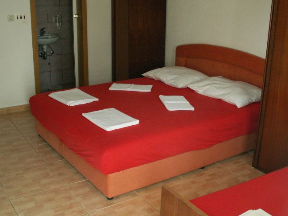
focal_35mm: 43
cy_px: 120
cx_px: 141
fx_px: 358
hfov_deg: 43.9
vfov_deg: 33.6
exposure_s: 1/40
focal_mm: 5.86
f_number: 2.8
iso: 160
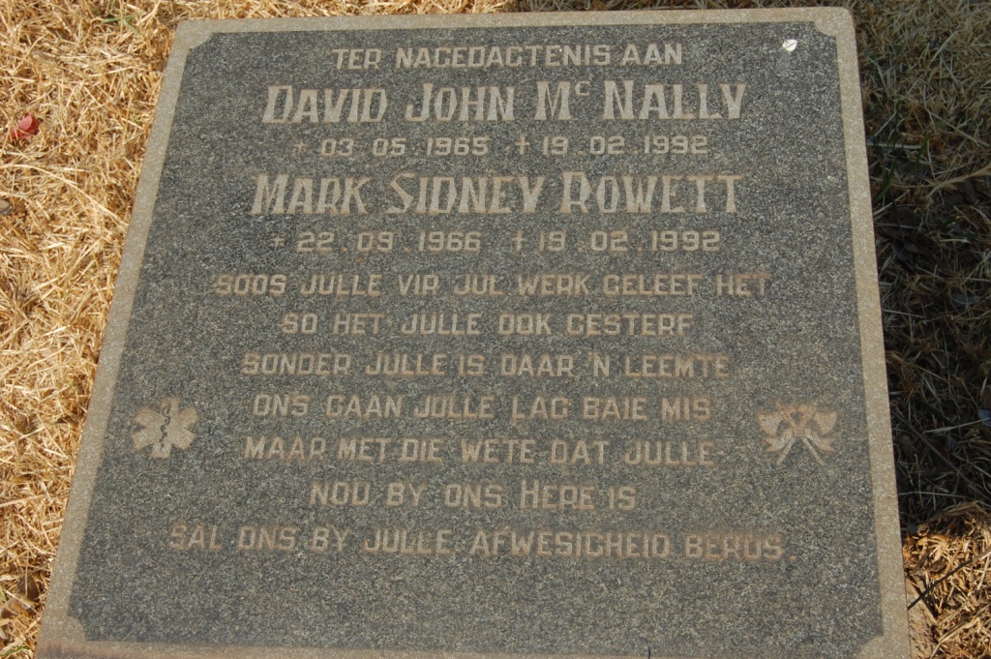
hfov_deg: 38.9
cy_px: 330
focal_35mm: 51
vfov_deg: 26.4
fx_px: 1403
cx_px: 496
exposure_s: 1/250
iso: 200
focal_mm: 34
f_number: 8
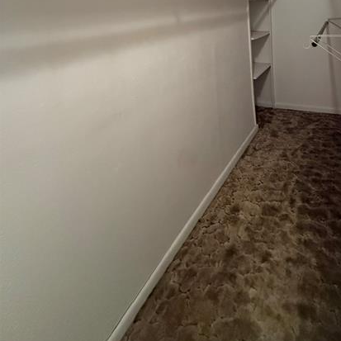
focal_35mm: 23
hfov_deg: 64.8
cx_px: 237
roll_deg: +2.7
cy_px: 36
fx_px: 256
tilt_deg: -6.9
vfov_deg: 57.9
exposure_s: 1/60
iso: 1000
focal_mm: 2.22
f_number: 2.2
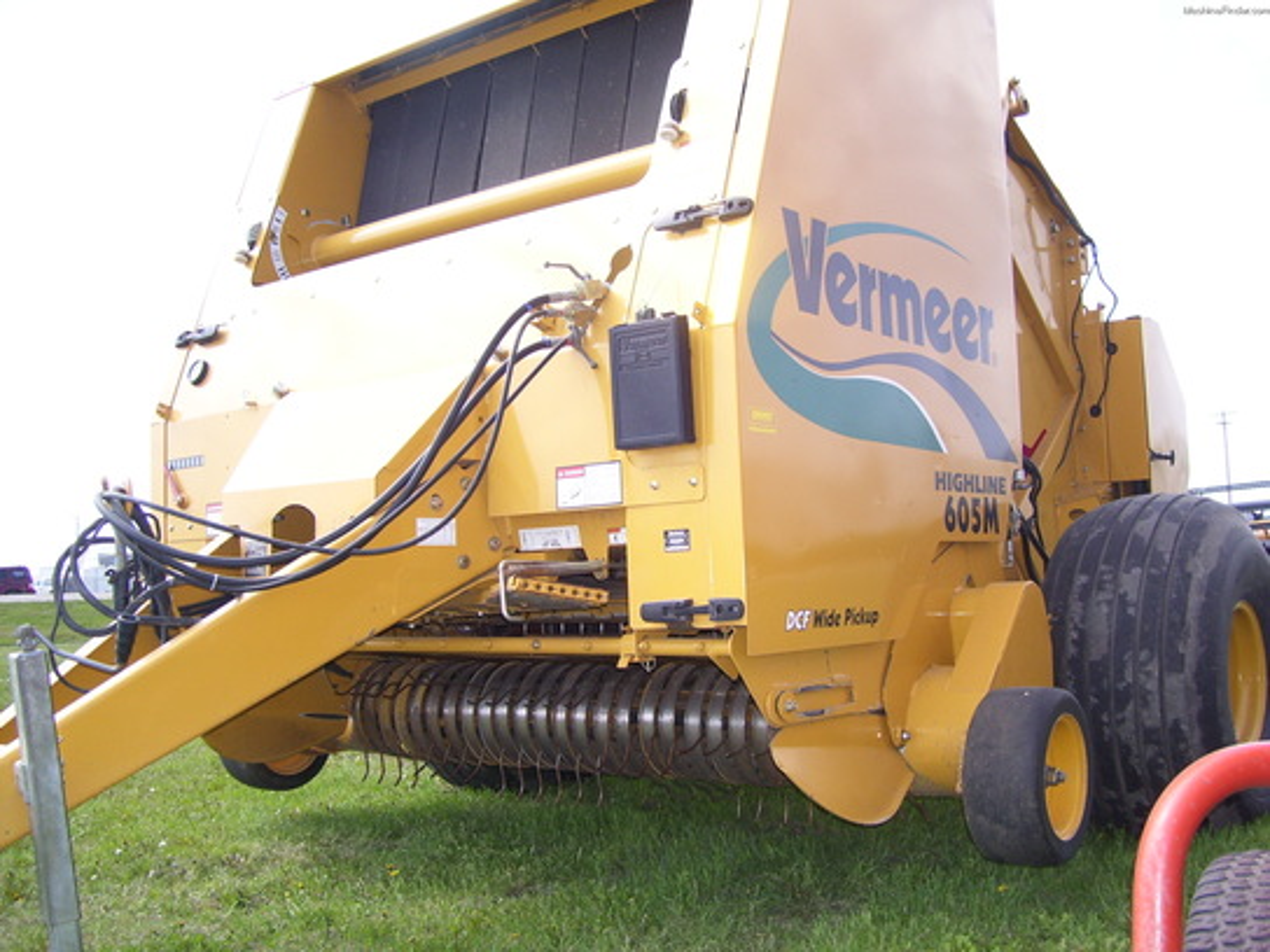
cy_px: 476
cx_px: 635
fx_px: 1357
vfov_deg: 38.7
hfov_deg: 50.1
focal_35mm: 37
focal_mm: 6
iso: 80
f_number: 2.7
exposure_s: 1/500
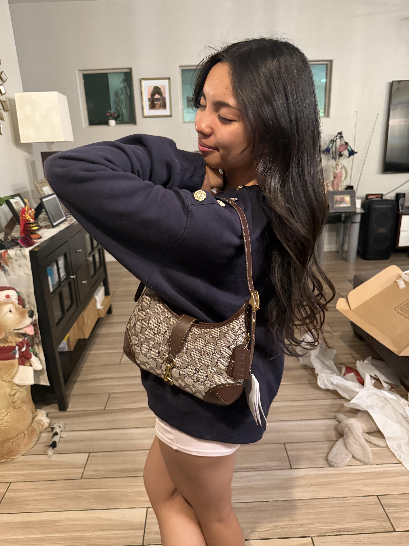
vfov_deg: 71.6
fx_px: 378
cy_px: 273
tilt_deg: -19.1
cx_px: 204
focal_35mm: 24
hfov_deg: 56.8
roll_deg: +3.0
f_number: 1.78
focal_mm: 6.76
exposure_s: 1/40
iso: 1000
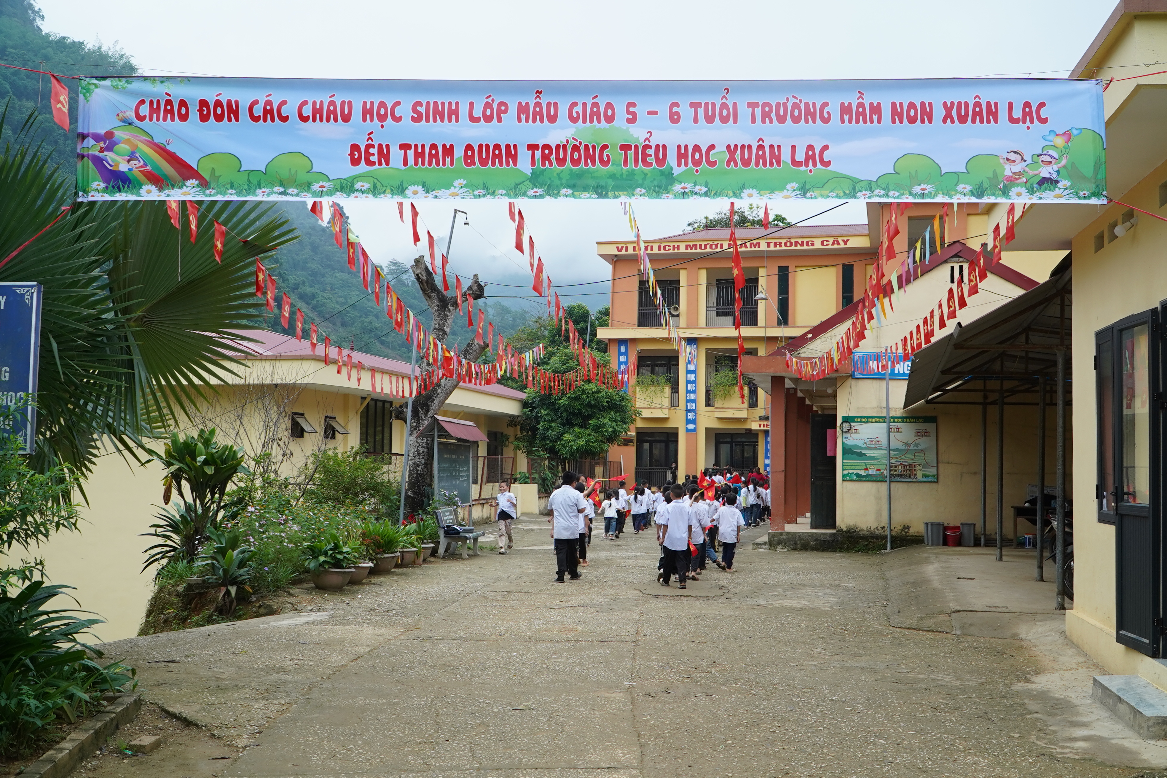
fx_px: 1070
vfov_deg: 40.0
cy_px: 389
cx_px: 584
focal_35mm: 33
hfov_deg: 57.2
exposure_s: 1/125
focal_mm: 22
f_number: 8
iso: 400
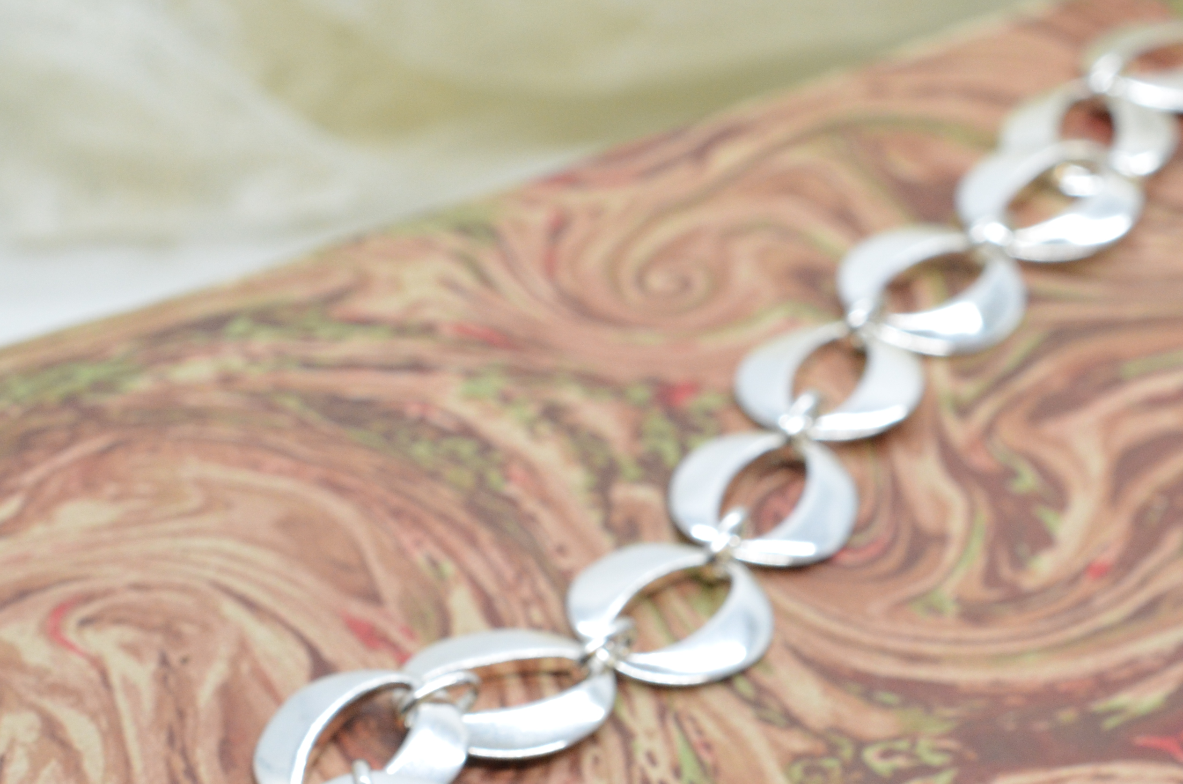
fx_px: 3837
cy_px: 595
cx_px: 919
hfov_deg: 17.4
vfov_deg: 11.6
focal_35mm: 117
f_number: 9
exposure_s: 1/125
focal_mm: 40
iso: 1000
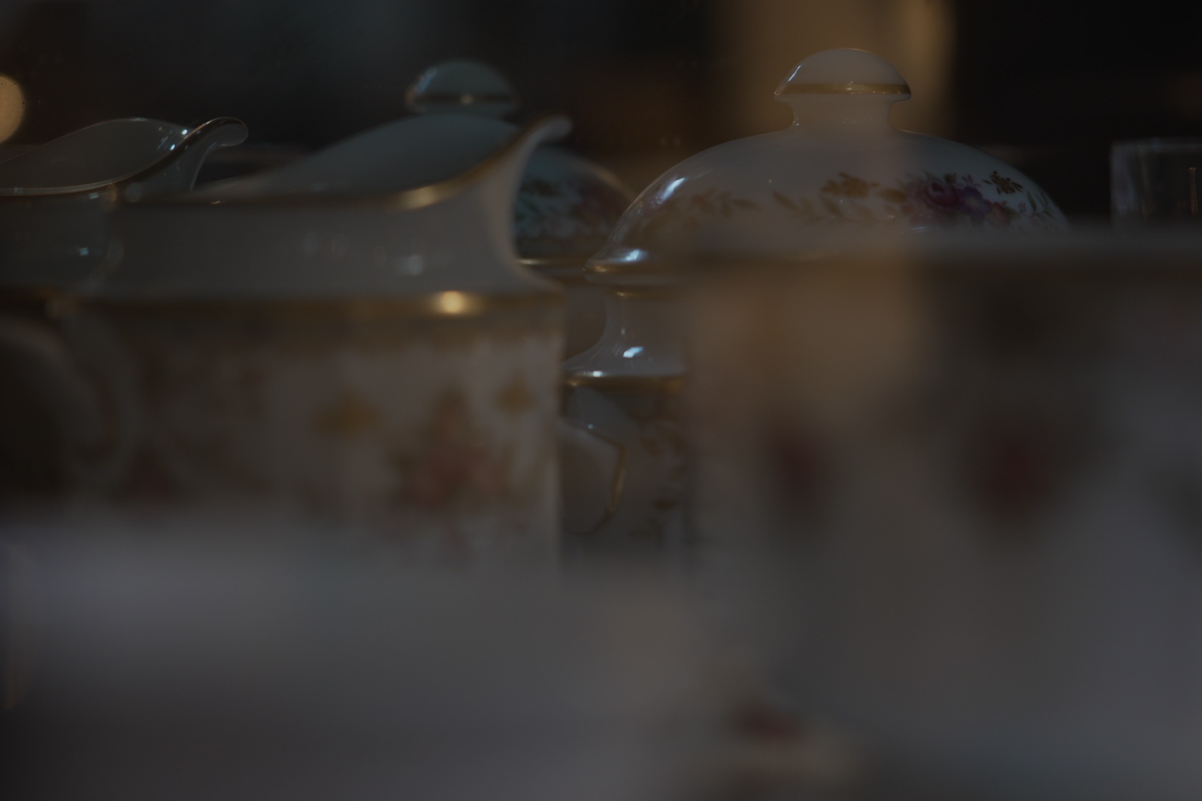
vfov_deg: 12.3
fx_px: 3705
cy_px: 400
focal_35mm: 111
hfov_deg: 18.4
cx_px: 601
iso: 125
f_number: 4
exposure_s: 1/50
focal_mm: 74
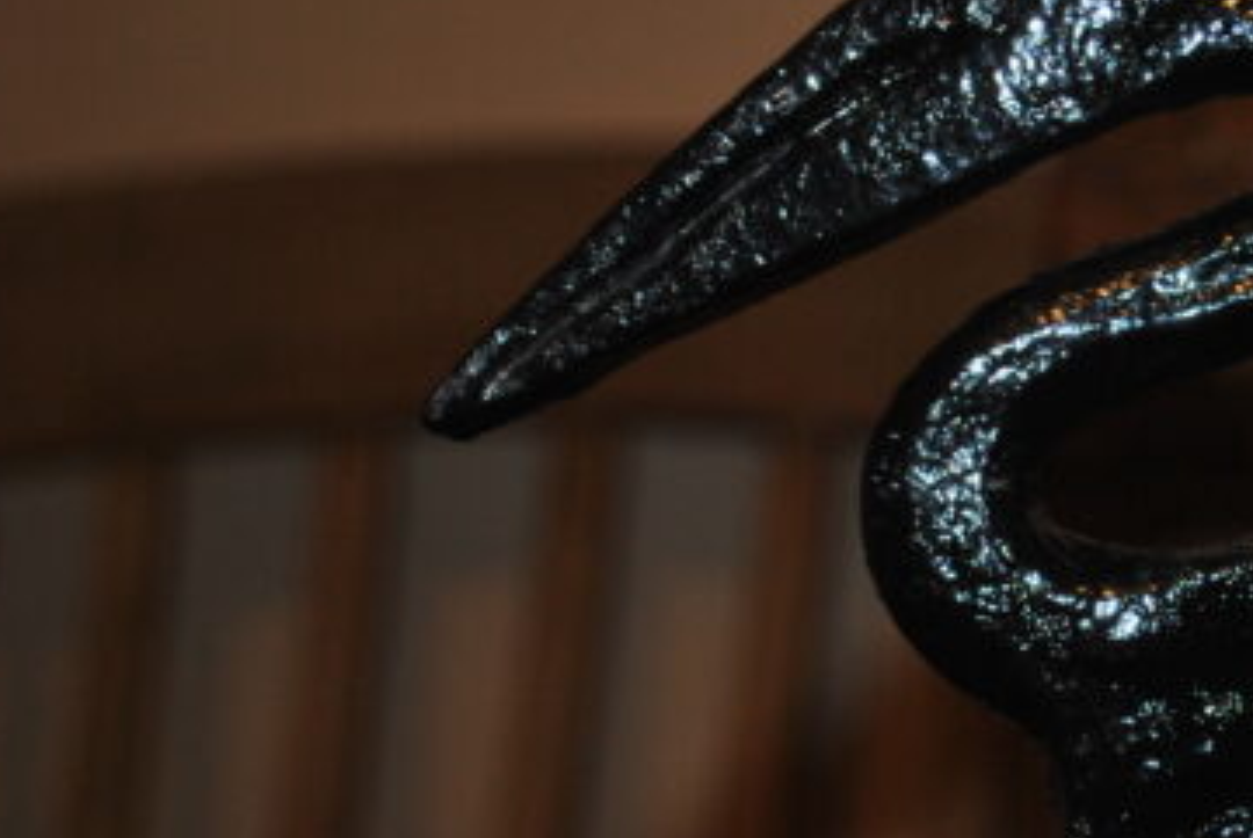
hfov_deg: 18.9
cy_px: 456
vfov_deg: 13.1
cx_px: 1267
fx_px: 3659
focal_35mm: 105
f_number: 4.8
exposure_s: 1/60
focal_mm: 32
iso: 200
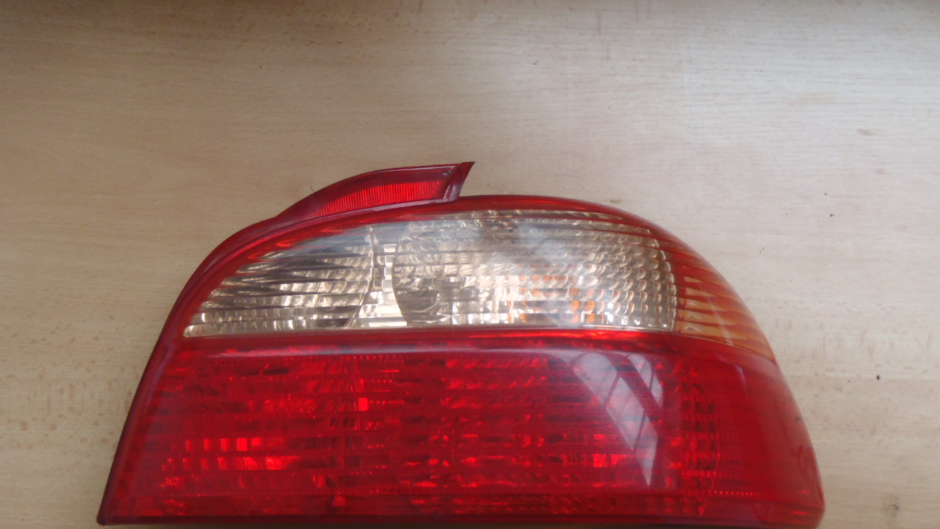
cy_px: 322
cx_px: 474
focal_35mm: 41
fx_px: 1022
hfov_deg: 49.4
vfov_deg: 28.9
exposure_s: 1/8
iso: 320
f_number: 4.7
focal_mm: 6.64
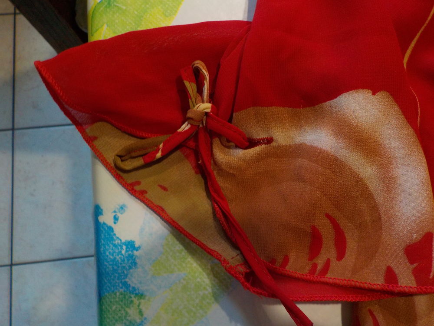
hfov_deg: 60.0
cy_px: 163
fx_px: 376
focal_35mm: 30
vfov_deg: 46.8
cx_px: 217
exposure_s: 1/30
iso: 200
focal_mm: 4.1
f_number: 3.3
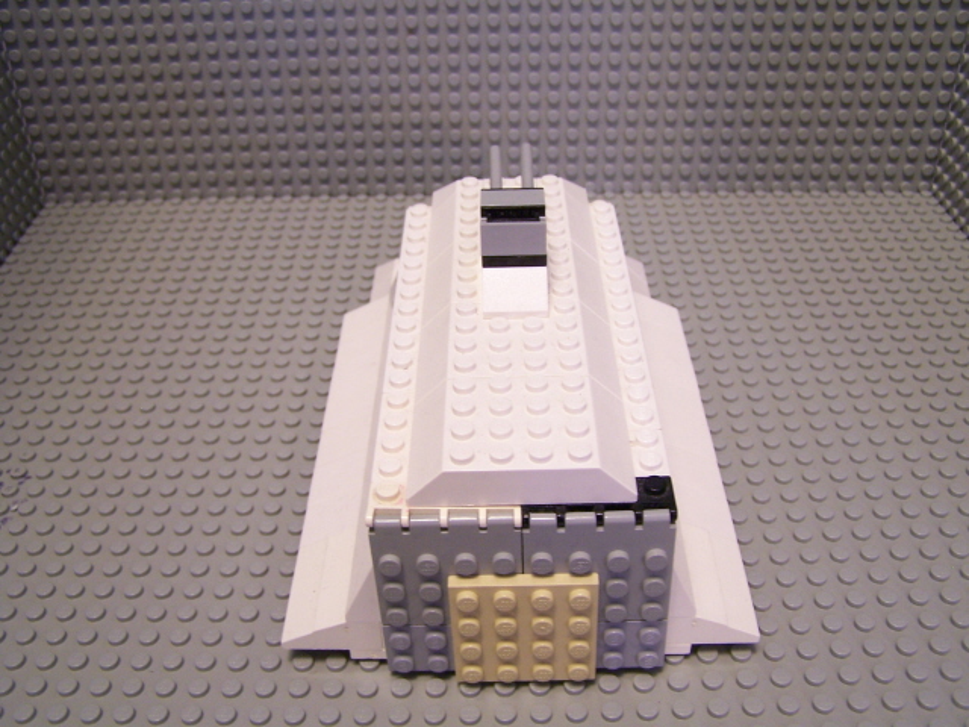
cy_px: 364
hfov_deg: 49.0
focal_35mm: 38
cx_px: 484
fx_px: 1064
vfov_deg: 37.7
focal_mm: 6.3
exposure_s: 1/6
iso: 140
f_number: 2.8
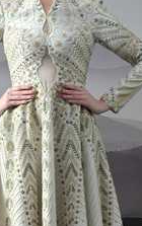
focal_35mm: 151
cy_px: 166
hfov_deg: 8.7
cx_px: 49
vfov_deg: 13.8
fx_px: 932
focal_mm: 63
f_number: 8
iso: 250
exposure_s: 1/160
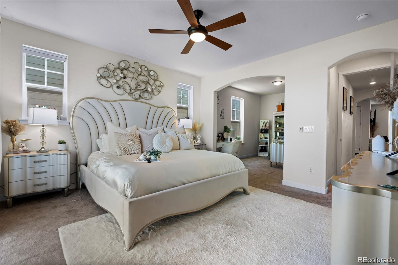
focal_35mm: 16
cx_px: 199
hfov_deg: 96.7
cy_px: 132
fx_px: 177
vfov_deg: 73.7
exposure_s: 1/15
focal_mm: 16
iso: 320
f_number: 6.3
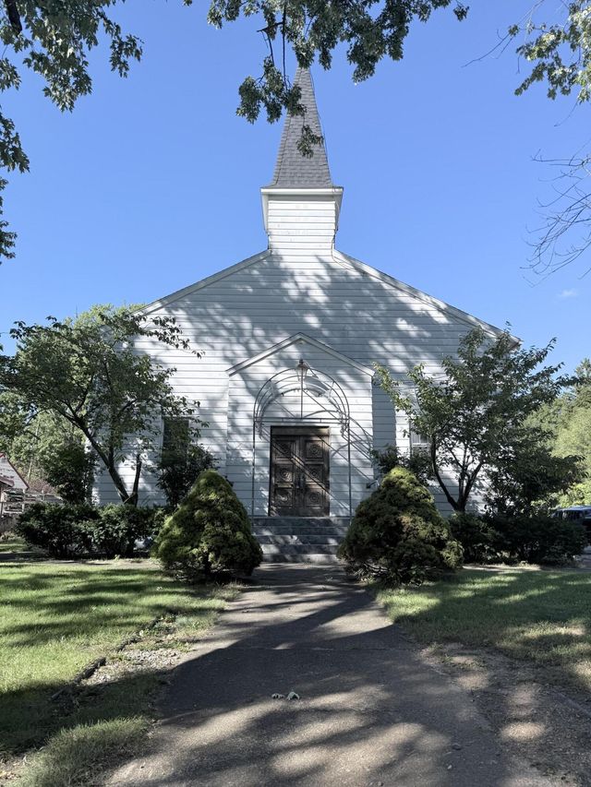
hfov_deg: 56.8
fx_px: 546
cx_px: 296
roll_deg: -0.8
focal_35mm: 24
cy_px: 394
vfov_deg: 71.6
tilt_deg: +12.8
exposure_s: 1/2445
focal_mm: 6.76
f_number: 1.78
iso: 80
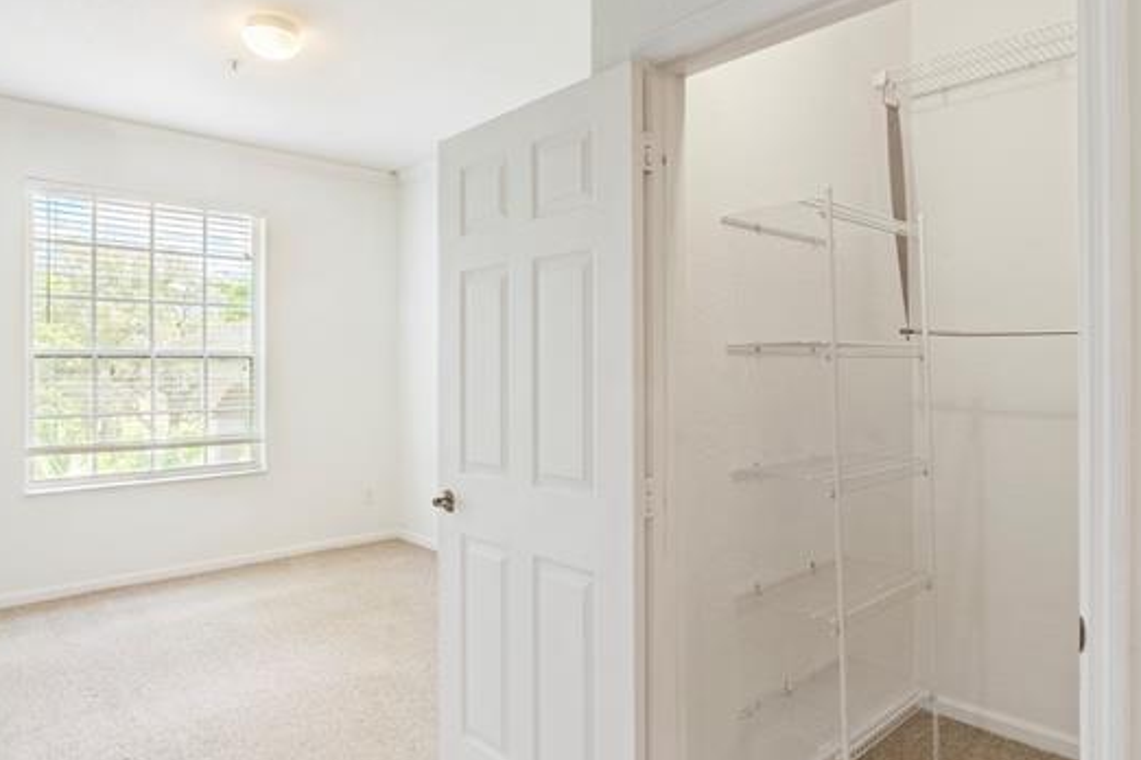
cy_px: 364
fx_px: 729
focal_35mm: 23
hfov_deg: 76.0
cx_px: 605
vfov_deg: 55.1
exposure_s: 1.5
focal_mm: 10
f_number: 16
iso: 320
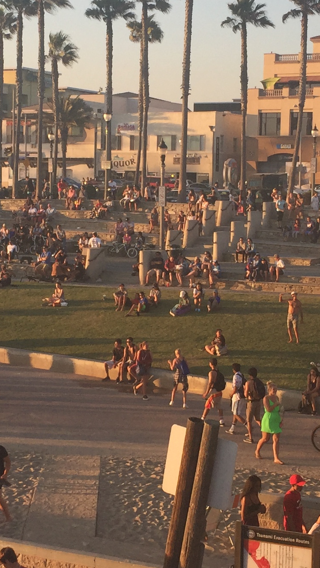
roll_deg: -2.4
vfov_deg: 27.2
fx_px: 1176
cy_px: 313
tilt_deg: -5.7
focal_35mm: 78
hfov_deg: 15.5
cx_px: 114
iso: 32
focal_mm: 4.15
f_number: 2.2
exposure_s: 1/599
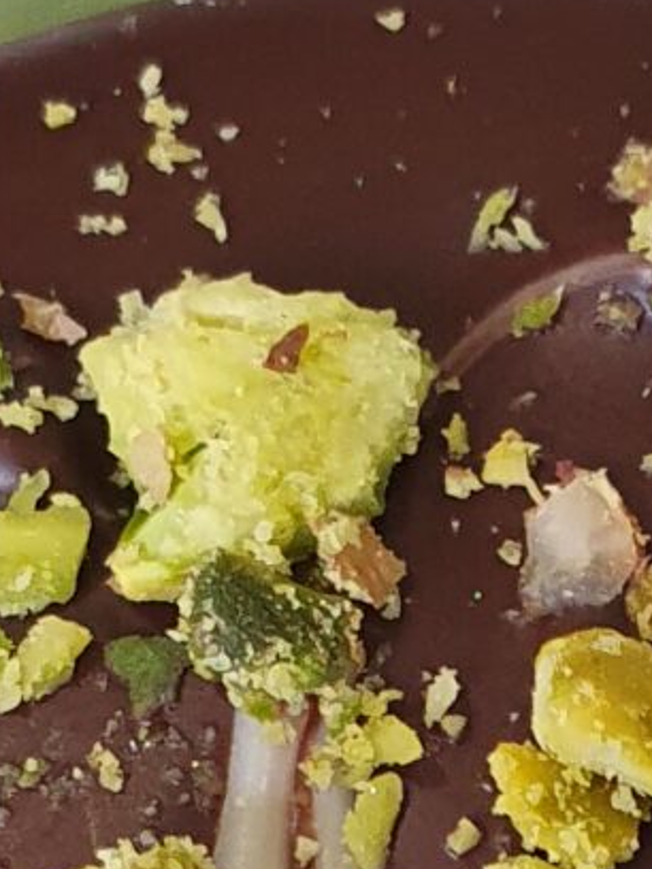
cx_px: 829
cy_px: 1510
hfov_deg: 9.0
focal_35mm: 163
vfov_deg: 11.4
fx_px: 4094
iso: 160
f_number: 2.4
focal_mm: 4.32
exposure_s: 1/100
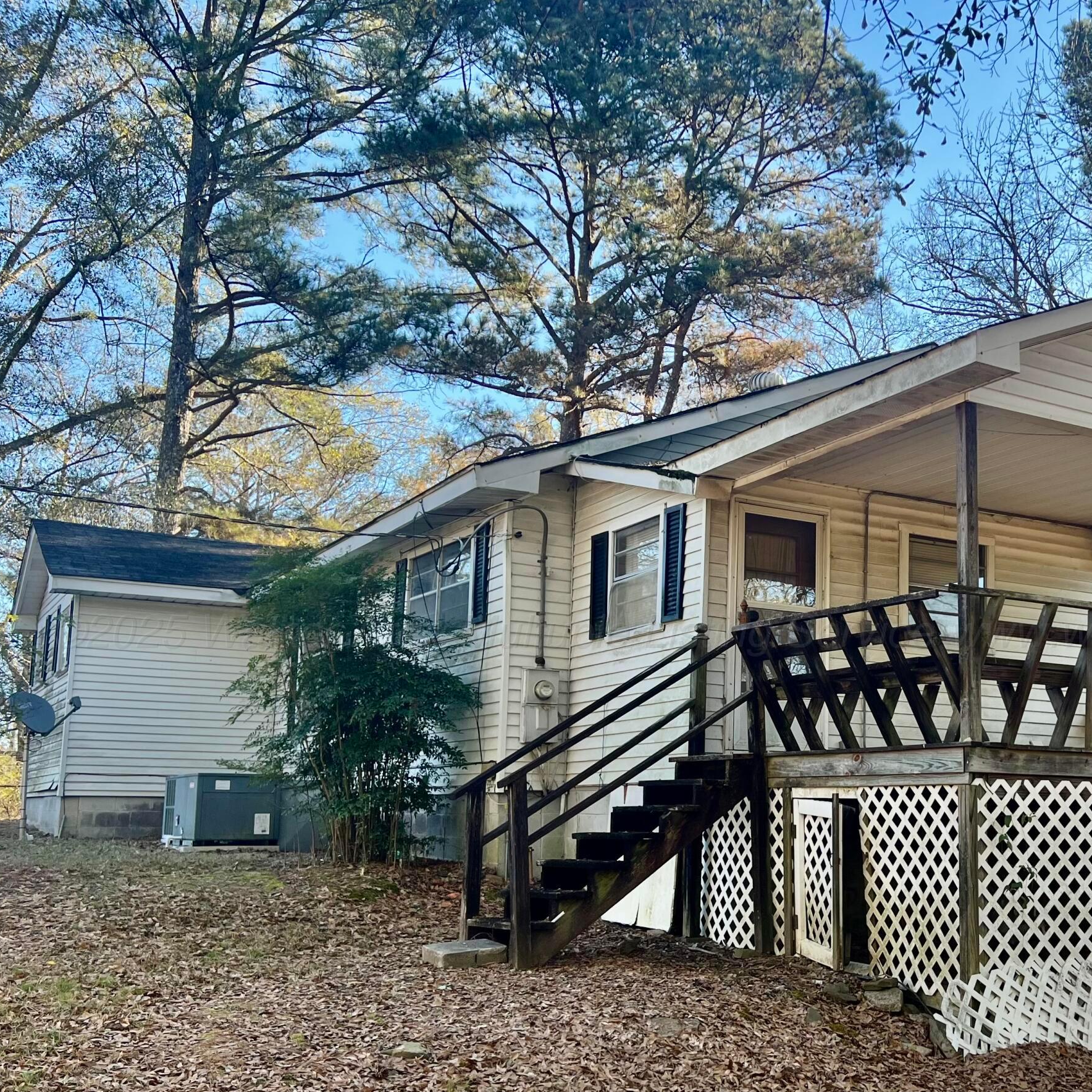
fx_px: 1392
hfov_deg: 41.8
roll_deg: +0.7
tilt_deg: +7.7
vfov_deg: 42.7
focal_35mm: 39
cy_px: 635
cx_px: 791
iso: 50
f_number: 1.5
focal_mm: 5.7
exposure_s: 1/513
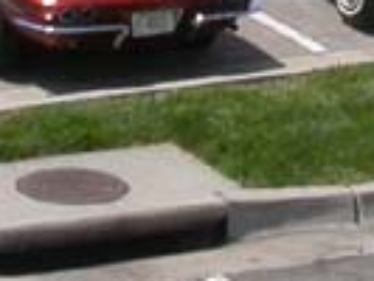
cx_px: 402
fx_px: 4737
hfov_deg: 4.5
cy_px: -374
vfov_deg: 3.4
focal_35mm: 438
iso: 100
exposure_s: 1/480
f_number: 6.9
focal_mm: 11.8
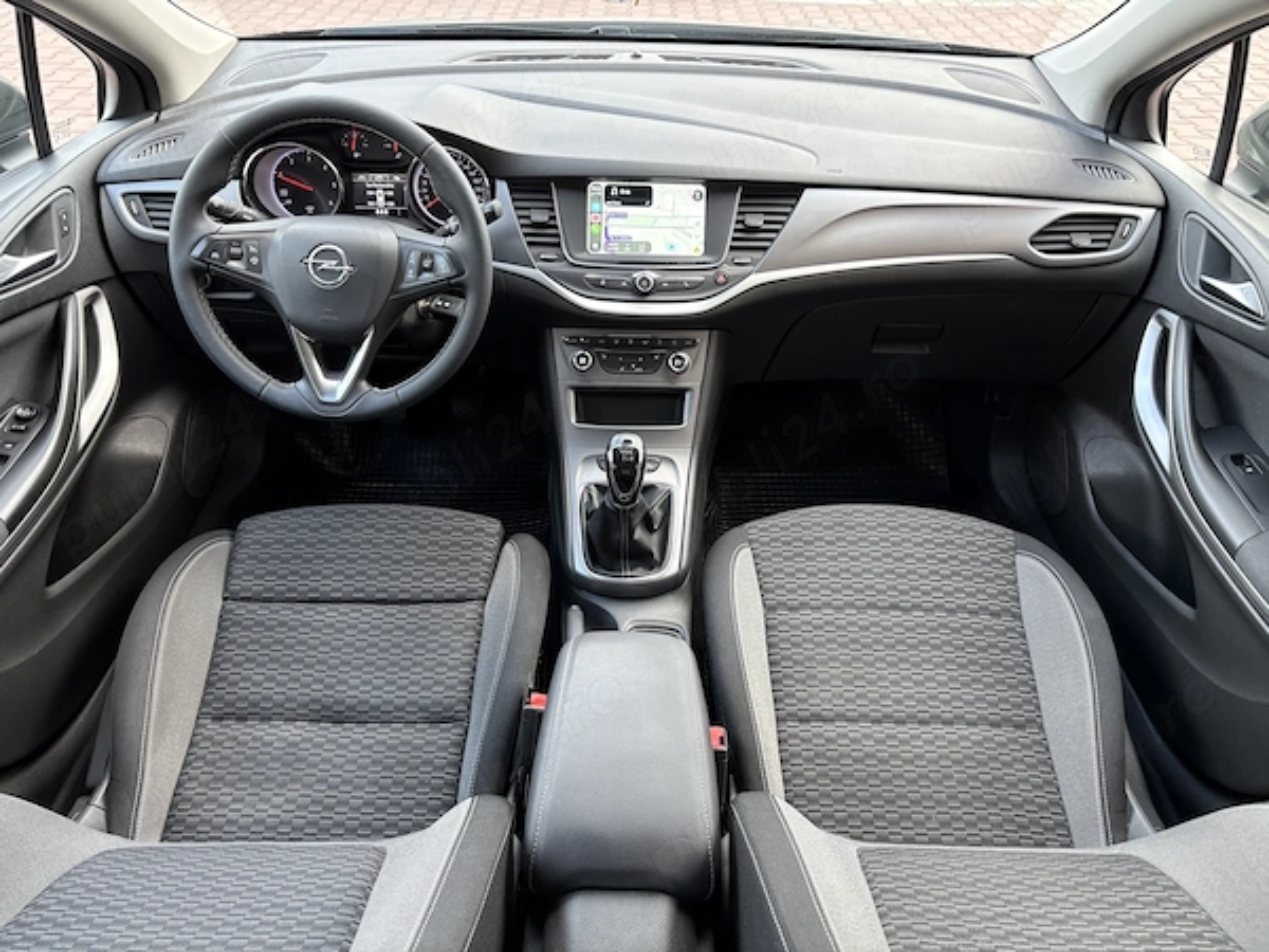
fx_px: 953
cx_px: 634
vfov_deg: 53.1
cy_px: 476
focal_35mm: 26
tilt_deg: -37.1
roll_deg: -1.4
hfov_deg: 67.3
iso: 125
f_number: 1.6
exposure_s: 1/60
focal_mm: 5.96
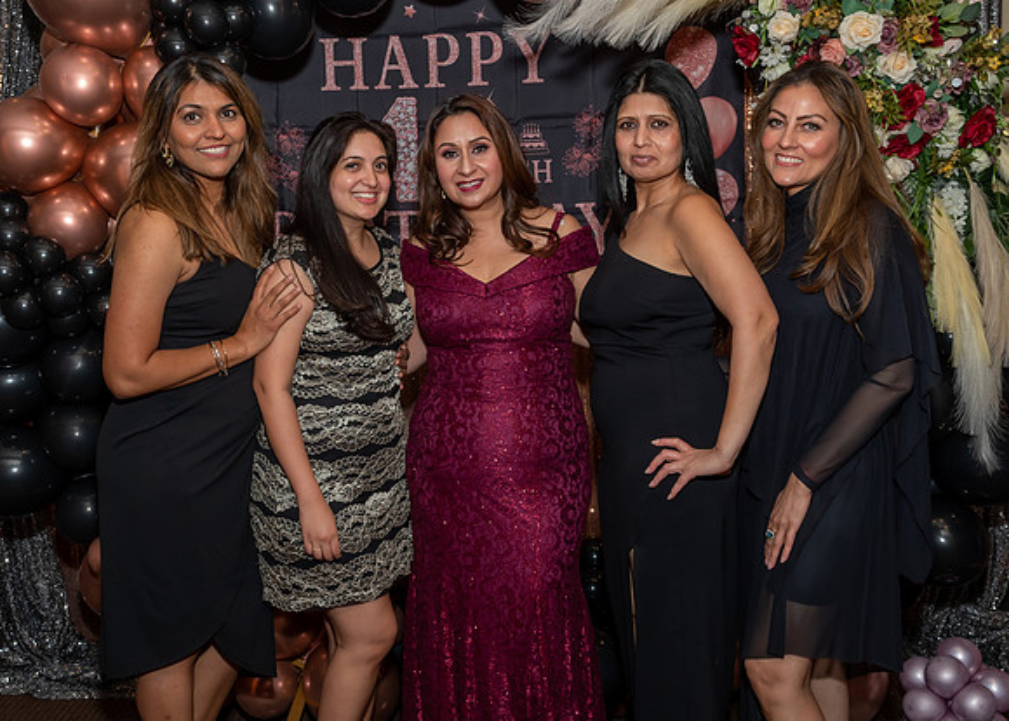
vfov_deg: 33.1
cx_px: 454
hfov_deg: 45.1
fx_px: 1214
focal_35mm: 42
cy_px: 346
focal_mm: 24
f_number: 8
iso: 500
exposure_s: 1/250
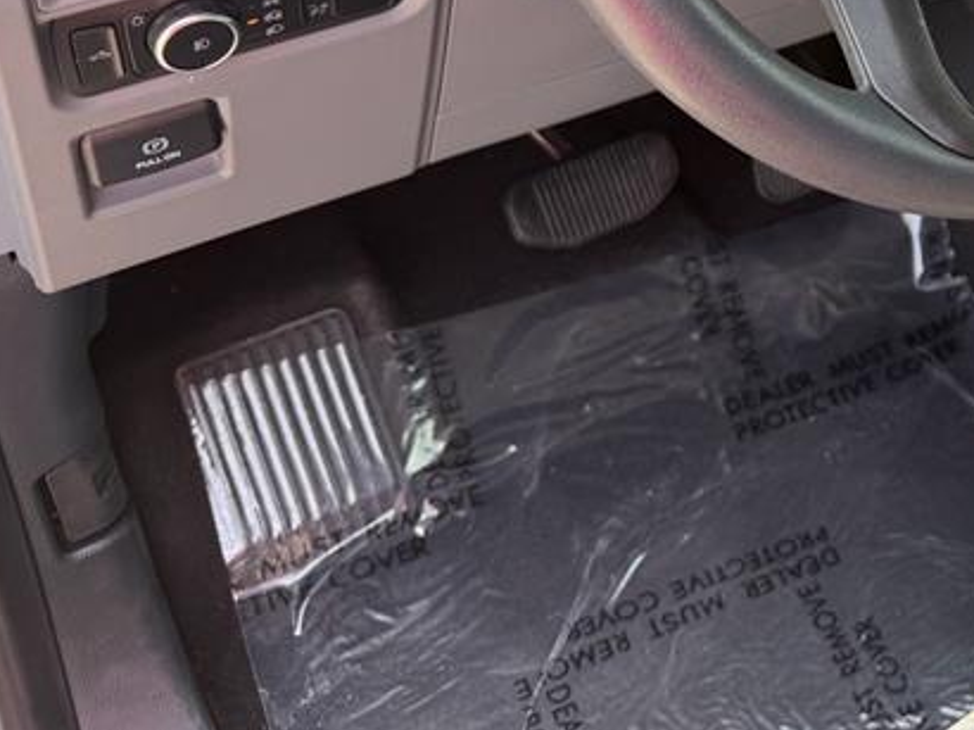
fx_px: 1687
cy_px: -126
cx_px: 1083
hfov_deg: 29.0
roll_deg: -1.4
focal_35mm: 60
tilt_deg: -34.3
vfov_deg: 22.6
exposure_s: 1/206
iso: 80
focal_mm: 6.76
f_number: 1.78
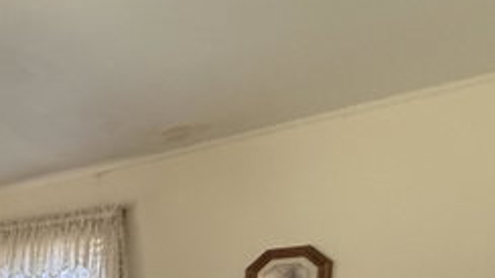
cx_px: -115
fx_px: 525
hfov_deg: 37.0
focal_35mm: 40
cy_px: 398
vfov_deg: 24.3
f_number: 2.2
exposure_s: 1/60
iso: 500
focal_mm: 2.22
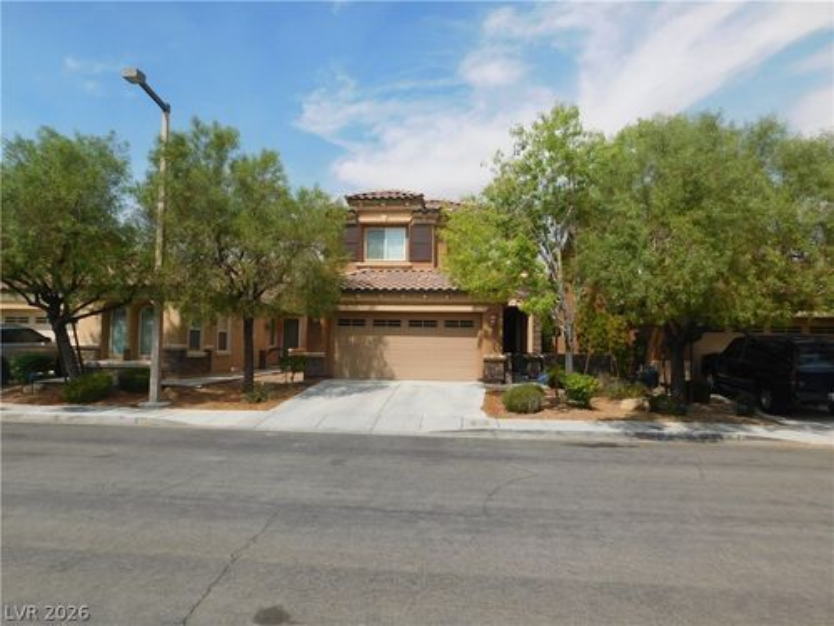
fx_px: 554
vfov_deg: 58.9
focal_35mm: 23
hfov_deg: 73.9
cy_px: 313
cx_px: 417
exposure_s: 1/500
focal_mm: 4
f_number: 6
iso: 125
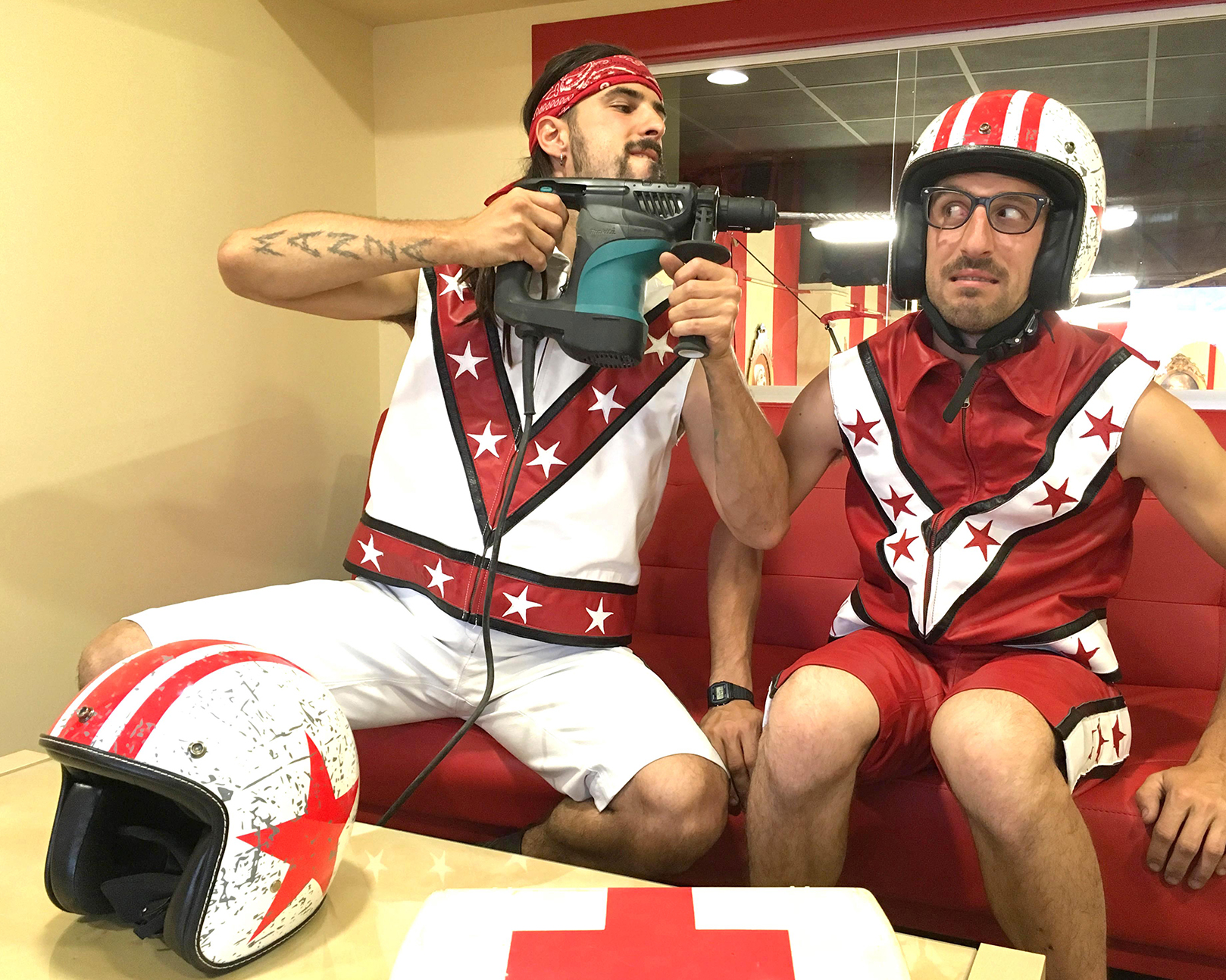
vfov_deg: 47.1
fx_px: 1125
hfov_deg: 57.1
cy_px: 501
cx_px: 655
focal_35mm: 31
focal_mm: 4.15
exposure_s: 1/33
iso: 160
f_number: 2.2
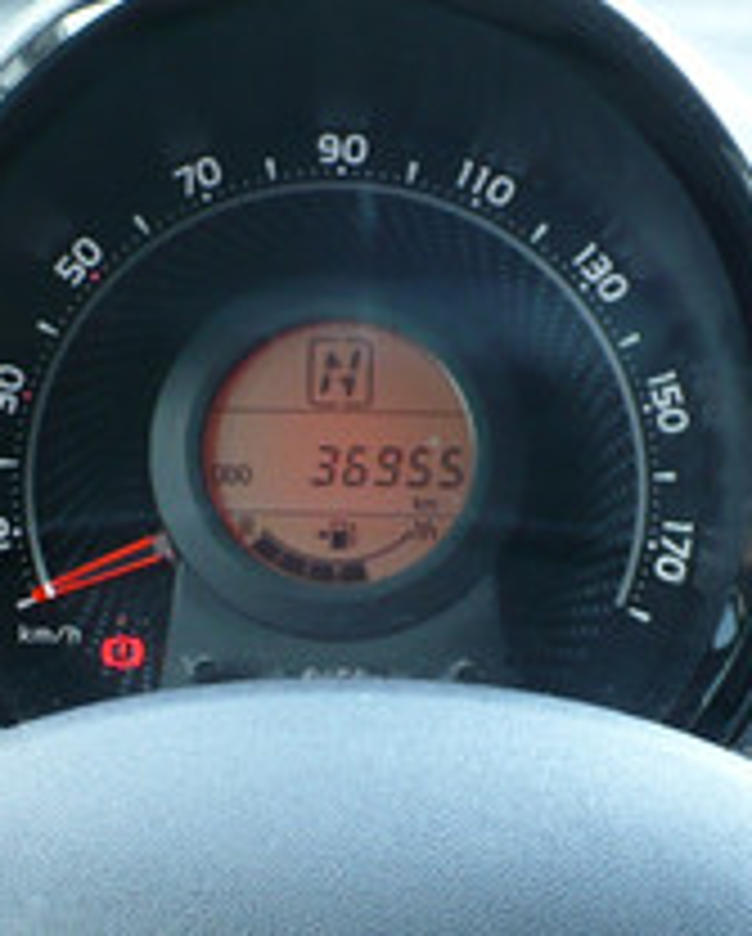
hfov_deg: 13.9
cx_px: 356
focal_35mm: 111
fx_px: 3081
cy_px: 792
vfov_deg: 17.1
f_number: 2.8
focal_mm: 6.1
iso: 100
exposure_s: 1/30
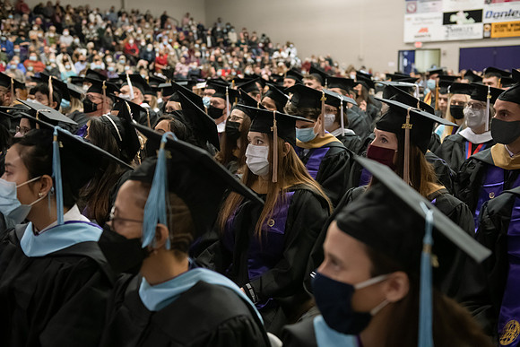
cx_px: 260
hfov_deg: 41.1
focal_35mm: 48
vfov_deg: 28.1
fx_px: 693
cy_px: 174
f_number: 3.5
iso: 2000
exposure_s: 1/200
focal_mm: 48
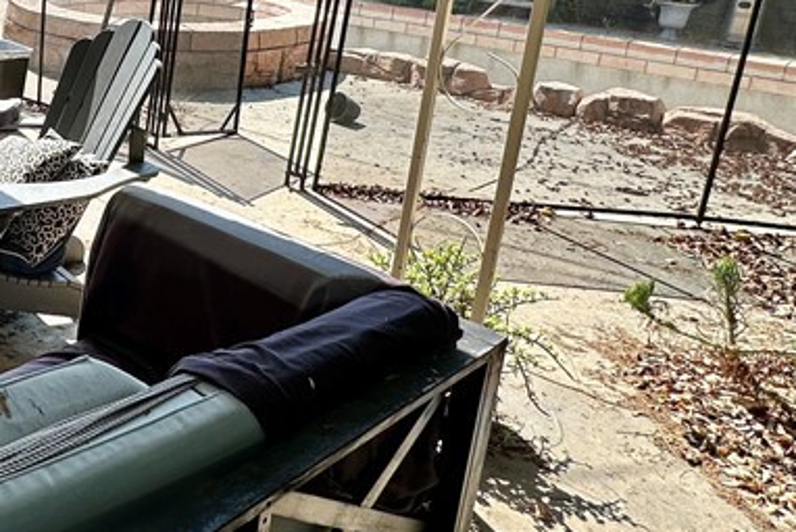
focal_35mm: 39
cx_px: -17
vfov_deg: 32.9
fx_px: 863
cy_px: 81
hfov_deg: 42.2
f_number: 2.2
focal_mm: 2.22
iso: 40
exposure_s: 1/729
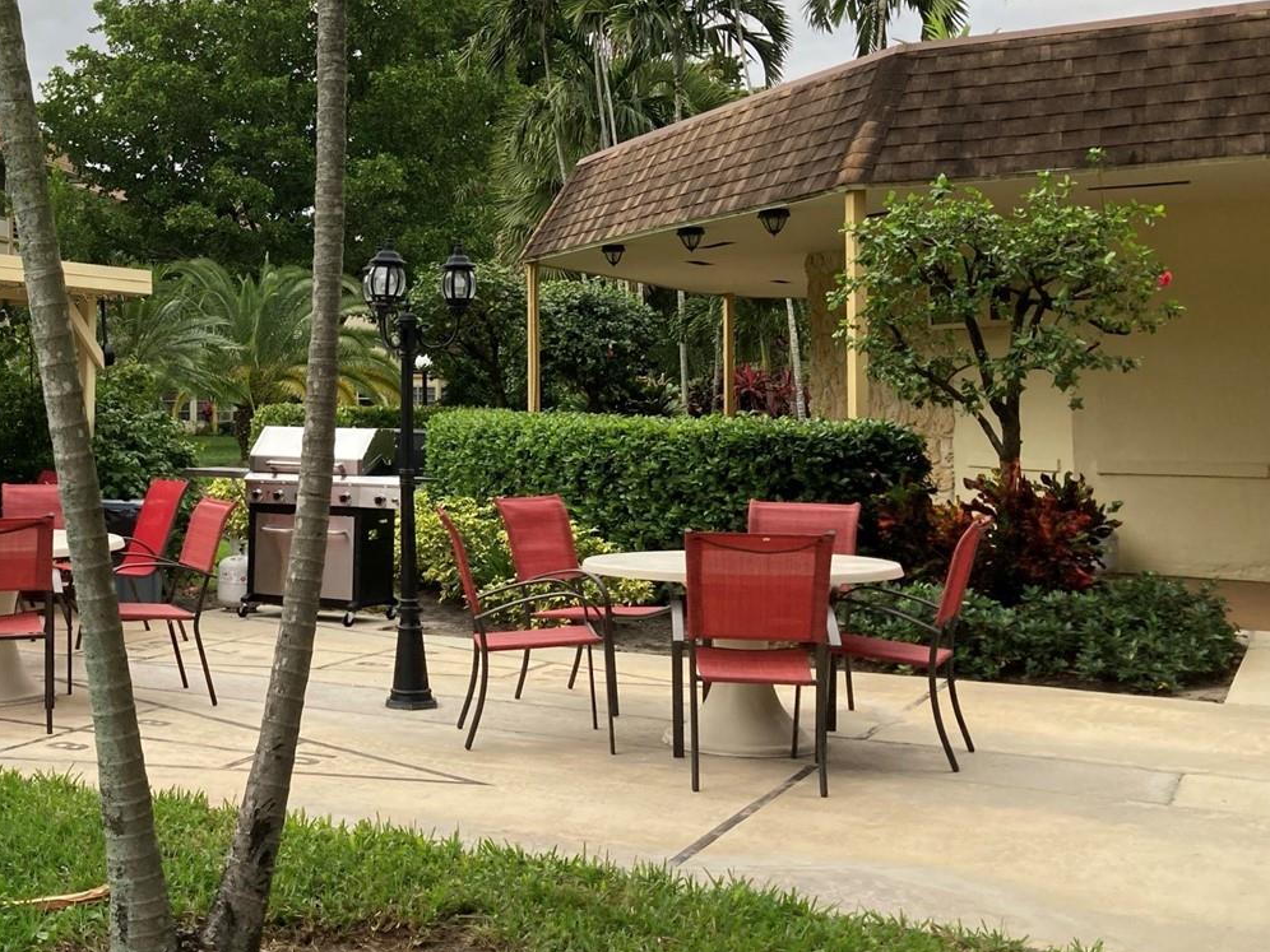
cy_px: 356
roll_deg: -0.2
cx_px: 301
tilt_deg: +2.6
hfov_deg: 40.7
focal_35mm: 45
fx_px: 1651
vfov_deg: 32.0
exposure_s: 1/188
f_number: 1.8
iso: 20
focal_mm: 3.99
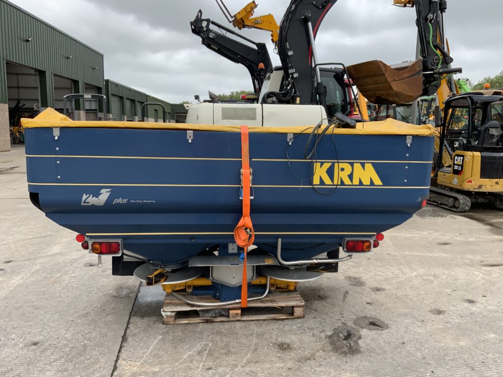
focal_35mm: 29
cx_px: 252
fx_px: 421
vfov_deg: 48.2
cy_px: 188
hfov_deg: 61.7
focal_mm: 3
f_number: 1.8
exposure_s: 1/728
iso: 16
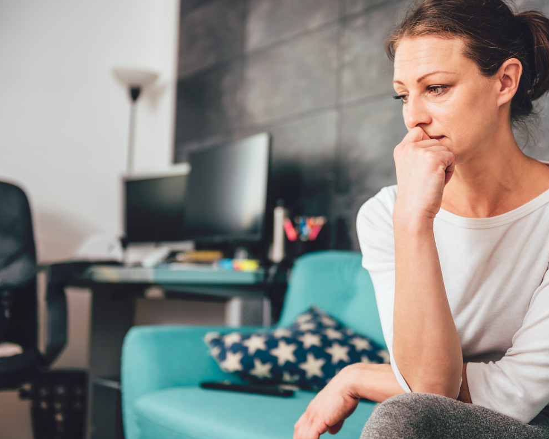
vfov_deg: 27.6
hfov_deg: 34.0
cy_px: 222
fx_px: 894
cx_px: 333
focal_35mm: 55
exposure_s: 1/200
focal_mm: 48
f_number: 2.8
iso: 100
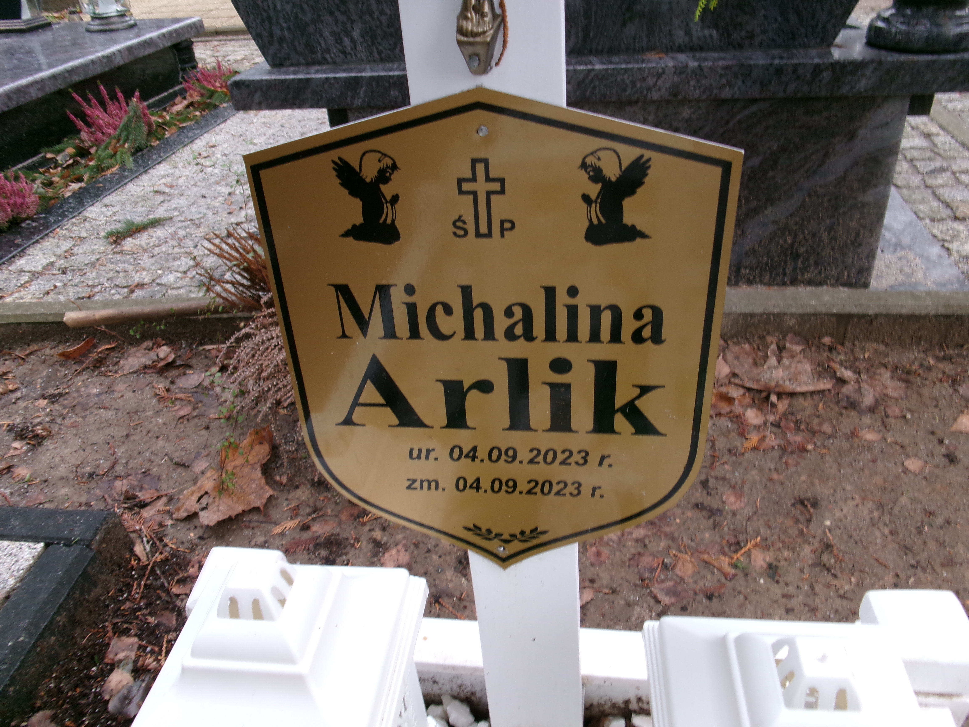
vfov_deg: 49.7
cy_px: 364
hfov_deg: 63.4
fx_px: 784
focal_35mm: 28
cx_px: 484
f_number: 3.9
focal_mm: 5.1
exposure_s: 1/34
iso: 171
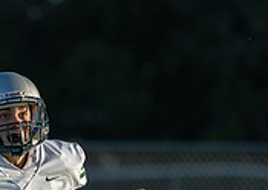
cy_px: 264
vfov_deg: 0.8
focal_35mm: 1699
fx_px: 12897
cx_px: -46
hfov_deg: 1.2
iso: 500
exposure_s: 1/1250
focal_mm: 400
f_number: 5.6
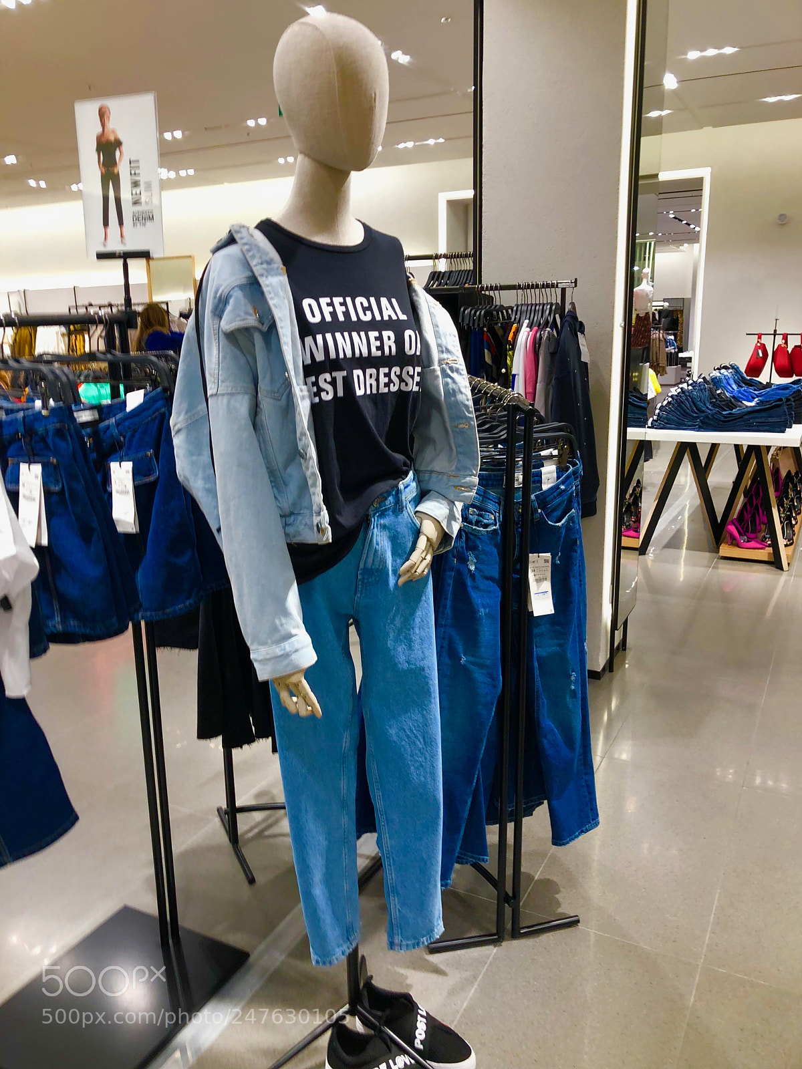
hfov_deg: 49.7
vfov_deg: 63.4
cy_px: 534
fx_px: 865
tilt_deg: -10.7
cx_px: 401
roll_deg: +3.4
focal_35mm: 28
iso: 64
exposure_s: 1/100
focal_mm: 4
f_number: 1.8
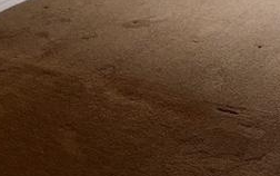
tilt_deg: -10.7
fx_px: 596
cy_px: -58
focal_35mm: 78
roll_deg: +1.5
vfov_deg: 15.8
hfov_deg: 26.2
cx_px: 203
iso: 32
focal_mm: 4.15
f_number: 2.2
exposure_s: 1/30
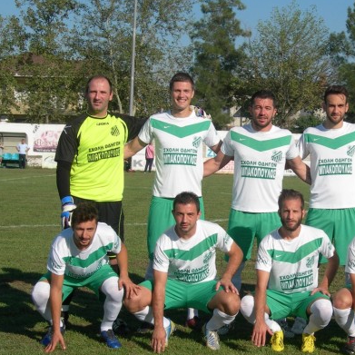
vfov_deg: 19.1
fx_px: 1056
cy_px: 207
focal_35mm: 91
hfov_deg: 18.9
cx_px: 281
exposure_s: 1/530
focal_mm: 12.7
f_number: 5.9
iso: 50
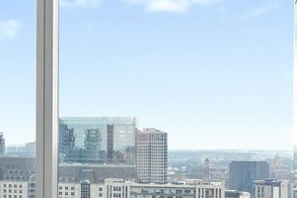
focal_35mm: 109
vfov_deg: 12.5
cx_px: -319
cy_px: 142
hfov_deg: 14.9
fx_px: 898
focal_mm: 16
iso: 320
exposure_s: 1/1.25
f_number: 9
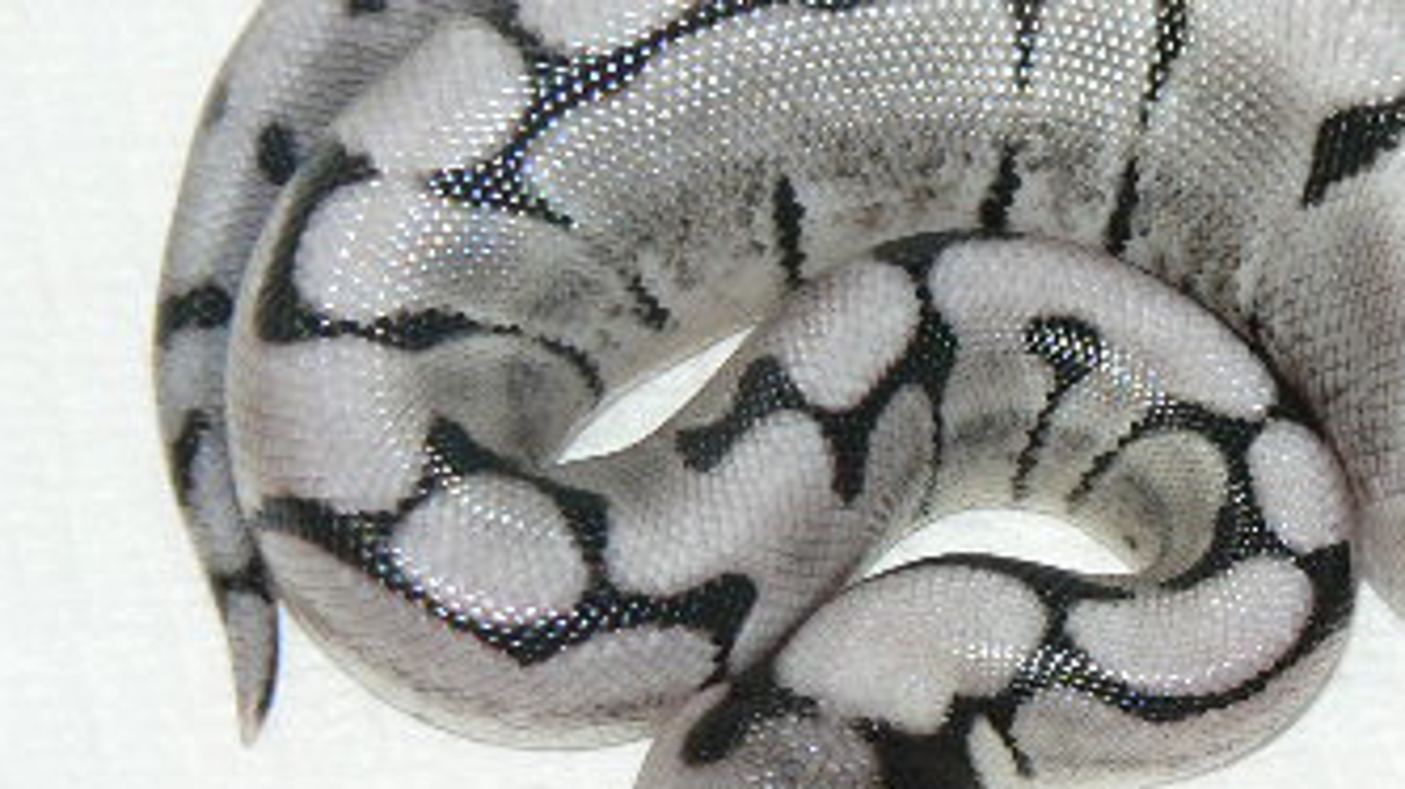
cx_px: 1105
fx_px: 9273
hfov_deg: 8.6
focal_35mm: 249
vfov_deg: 4.9
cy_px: 270
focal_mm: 19.9
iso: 80
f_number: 3.2
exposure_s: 1/60
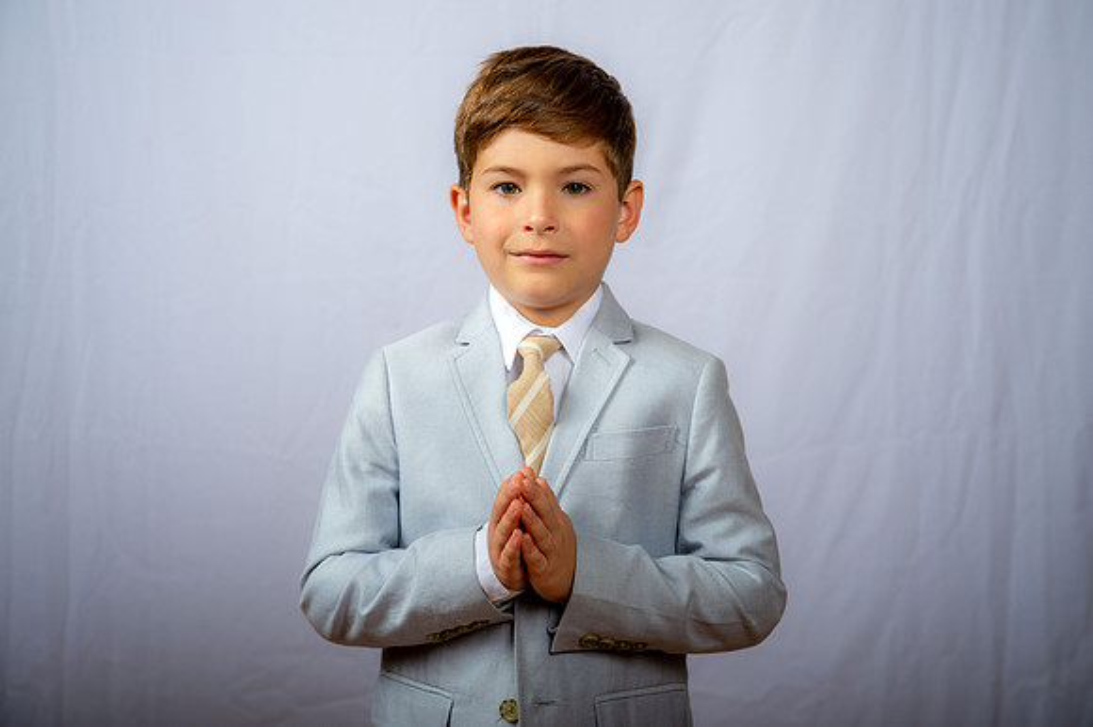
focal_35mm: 66
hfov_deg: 30.5
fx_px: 2003
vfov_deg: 20.6
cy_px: 364
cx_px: 546
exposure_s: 1/200
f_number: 6.3
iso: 250
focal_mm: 66
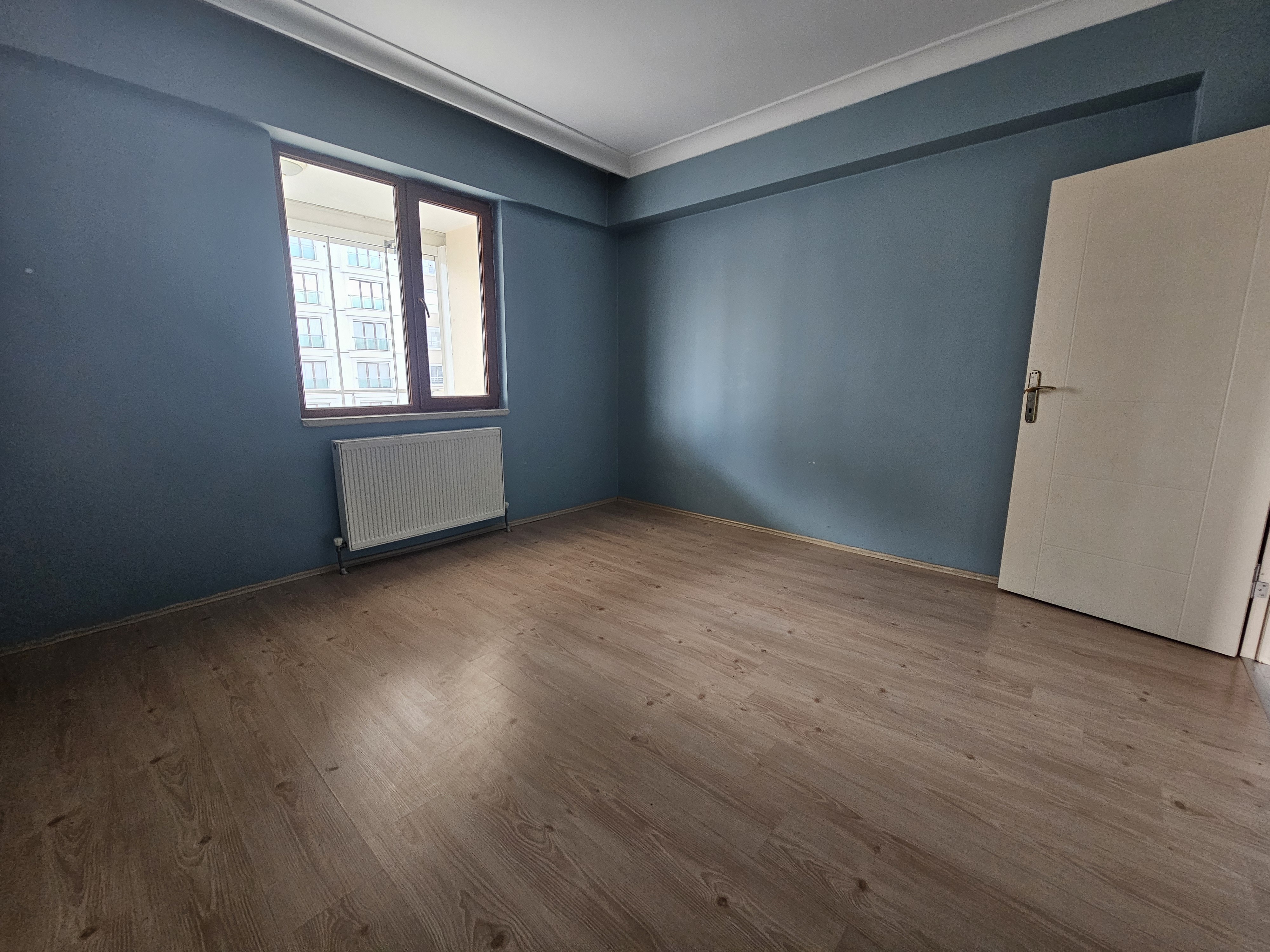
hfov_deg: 106.2
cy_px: 476
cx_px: 635
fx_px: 477
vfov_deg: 89.9
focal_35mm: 13
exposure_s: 1/70.8
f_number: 2.2
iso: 250
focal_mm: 2.2
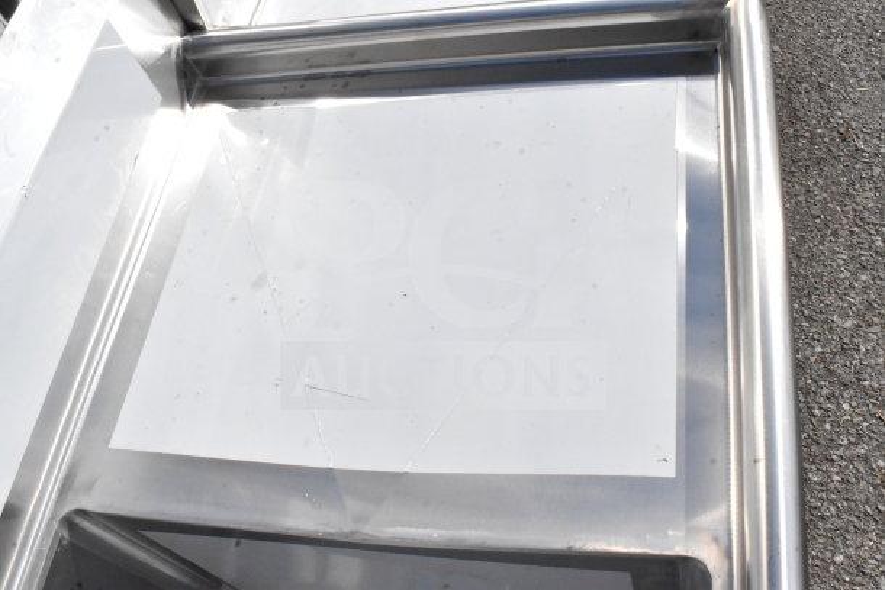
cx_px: 442
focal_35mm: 36
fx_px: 885
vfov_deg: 36.9
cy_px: 295
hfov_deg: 53.1
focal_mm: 24
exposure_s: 1/3200
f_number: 25
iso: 6400
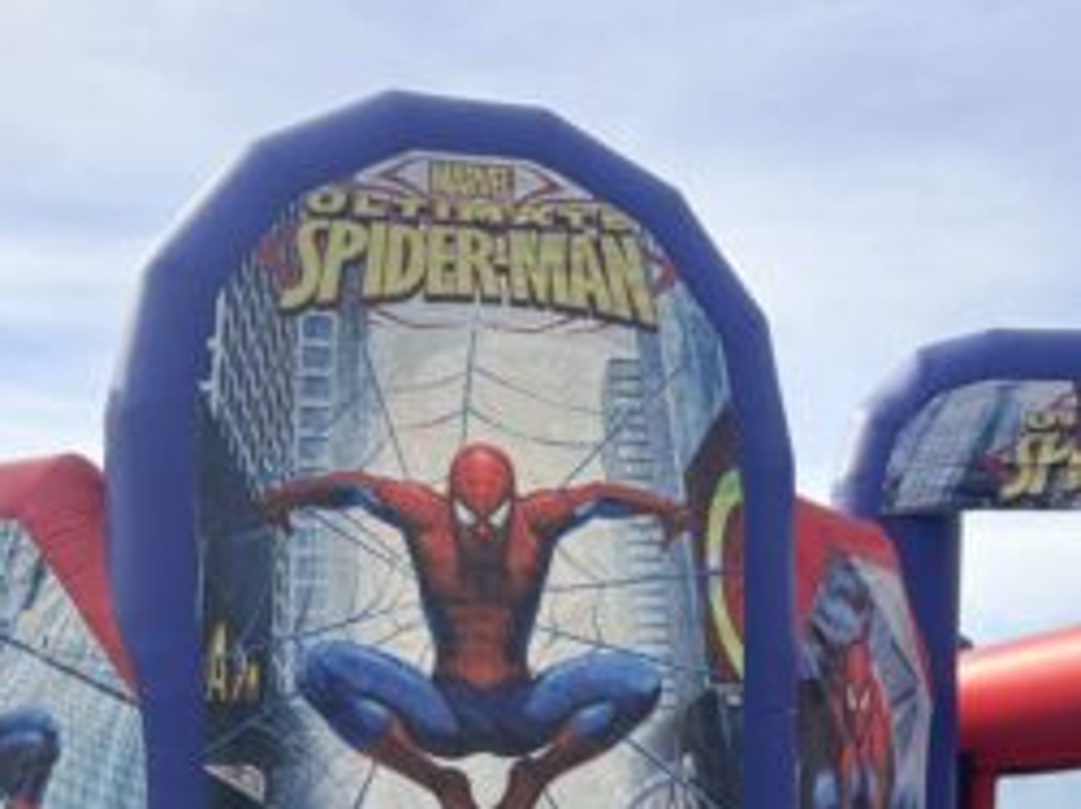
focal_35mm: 80
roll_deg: -3.4
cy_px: 887
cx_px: 605
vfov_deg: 17.8
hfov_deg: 24.4
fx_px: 2496
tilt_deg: +3.8
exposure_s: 1/4608
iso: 50
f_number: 1.6
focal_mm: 5.96
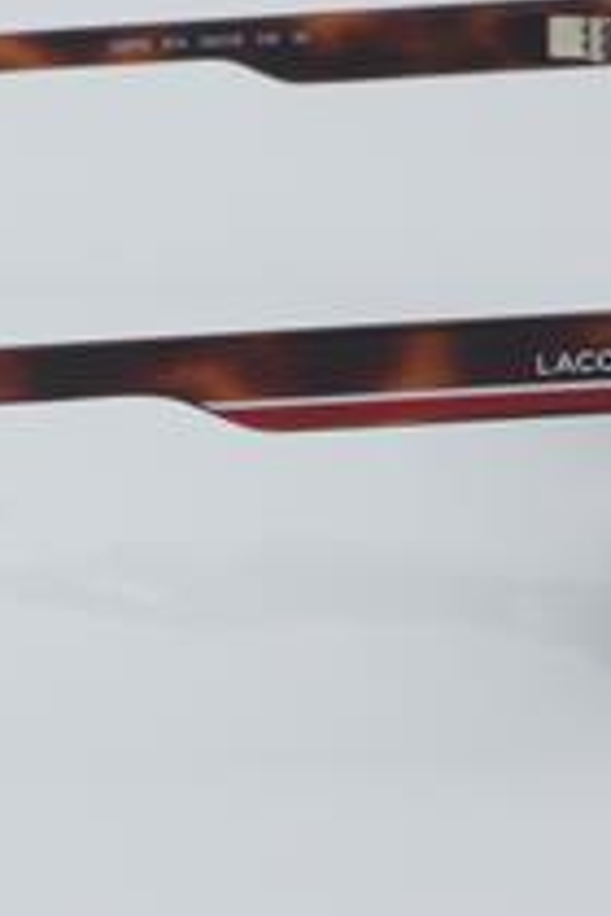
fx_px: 3640
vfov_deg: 14.3
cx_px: 17
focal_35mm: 143
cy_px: 353
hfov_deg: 9.5
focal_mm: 50
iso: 100
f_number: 32
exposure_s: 1/4
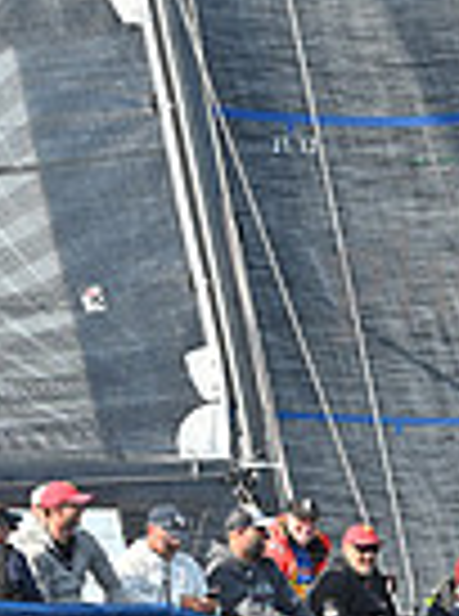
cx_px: 94
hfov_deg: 5.2
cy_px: 524
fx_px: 5080
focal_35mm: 286
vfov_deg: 6.9
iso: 320
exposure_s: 1/1000
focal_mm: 70
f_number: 6.3
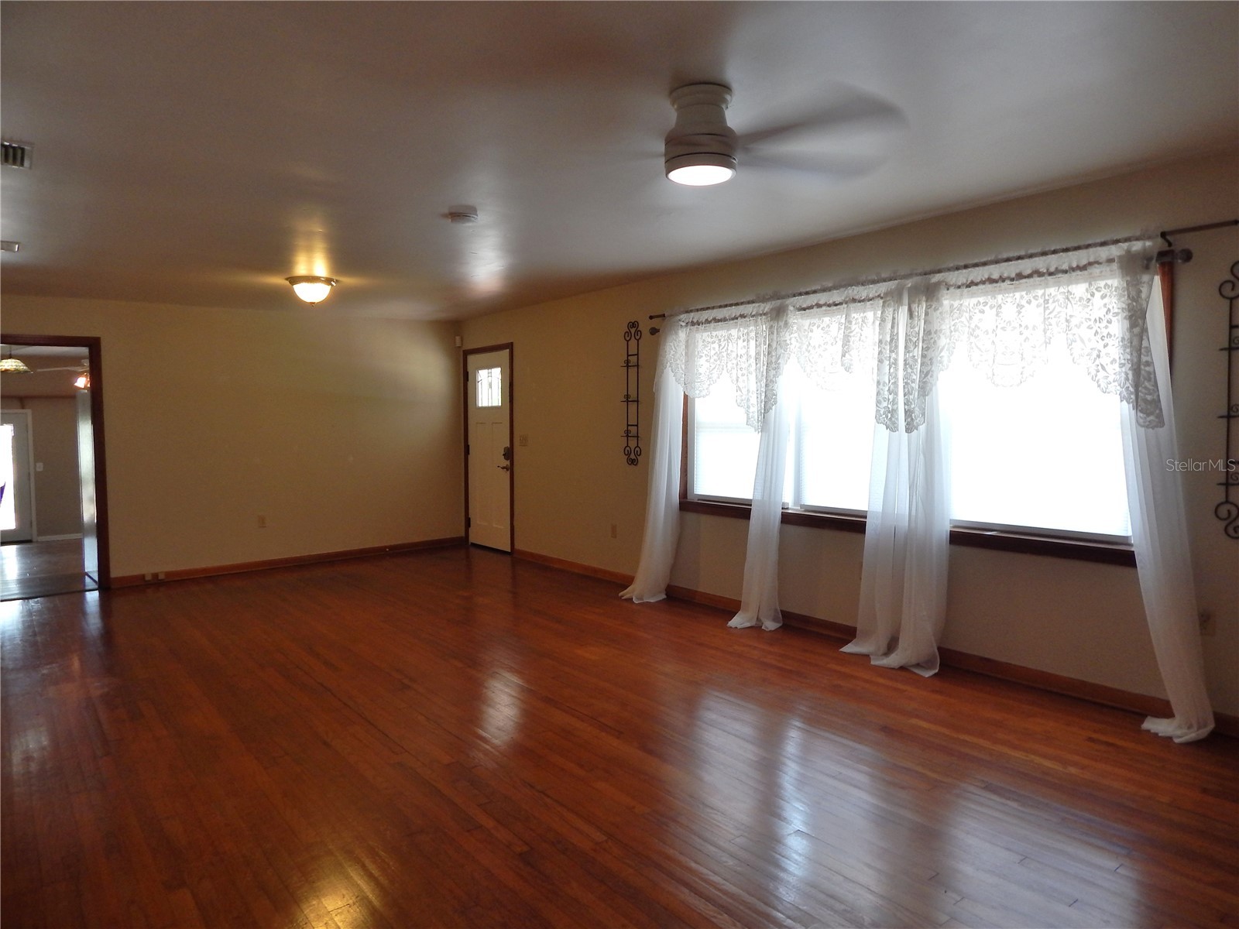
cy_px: 464
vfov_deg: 58.9
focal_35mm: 23
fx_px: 823
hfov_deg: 73.9
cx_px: 620
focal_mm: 4
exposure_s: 1/30
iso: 125
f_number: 3
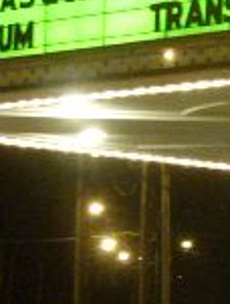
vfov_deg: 7.7
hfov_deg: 5.7
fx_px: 2267
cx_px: 365
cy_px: 163
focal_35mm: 257
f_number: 2.8
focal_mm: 6.3
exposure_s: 1/15
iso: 300
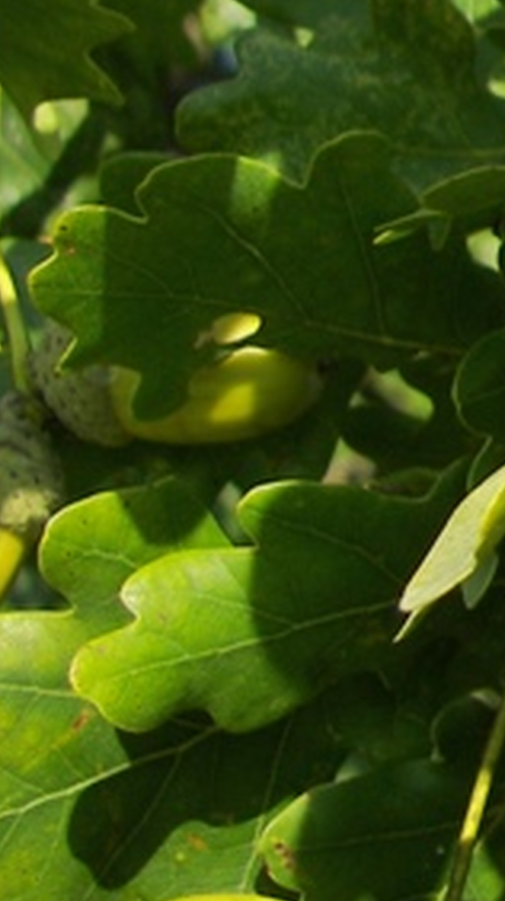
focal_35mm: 119
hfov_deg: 9.3
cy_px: 62
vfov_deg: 17.7
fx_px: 2841
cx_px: 1106
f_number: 2.8
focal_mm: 6.8
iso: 50
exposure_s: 1/400
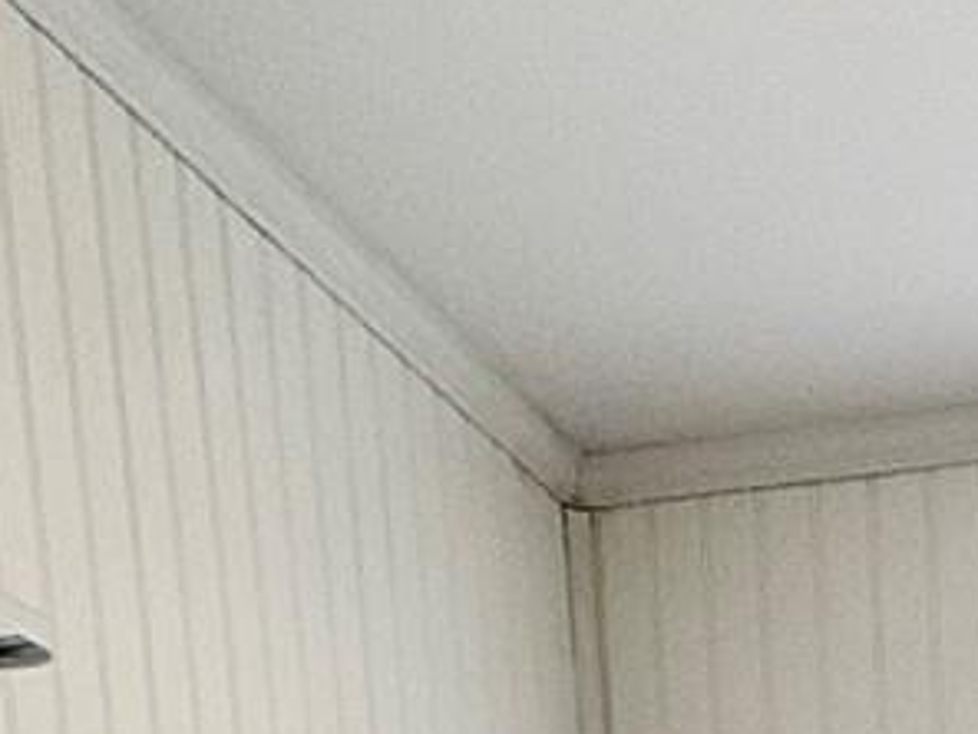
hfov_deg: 19.0
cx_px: 1209
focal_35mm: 97
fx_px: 2741
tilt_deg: -10.7
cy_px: 2152
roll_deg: +2.5
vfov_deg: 10.8
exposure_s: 1/120
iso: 64
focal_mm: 2.22
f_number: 2.2
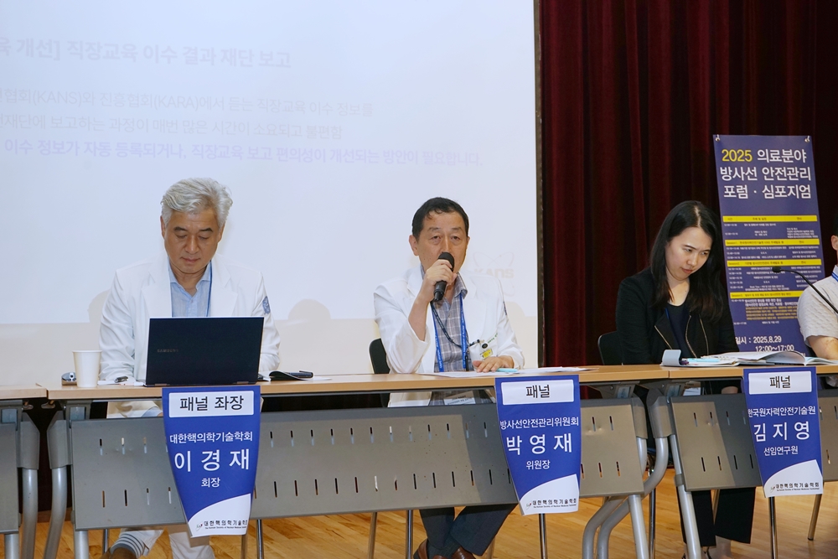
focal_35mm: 57
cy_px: 280
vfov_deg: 23.8
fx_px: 1327
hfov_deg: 35.0
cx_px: 419
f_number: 8
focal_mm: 57
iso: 400
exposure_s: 1/125
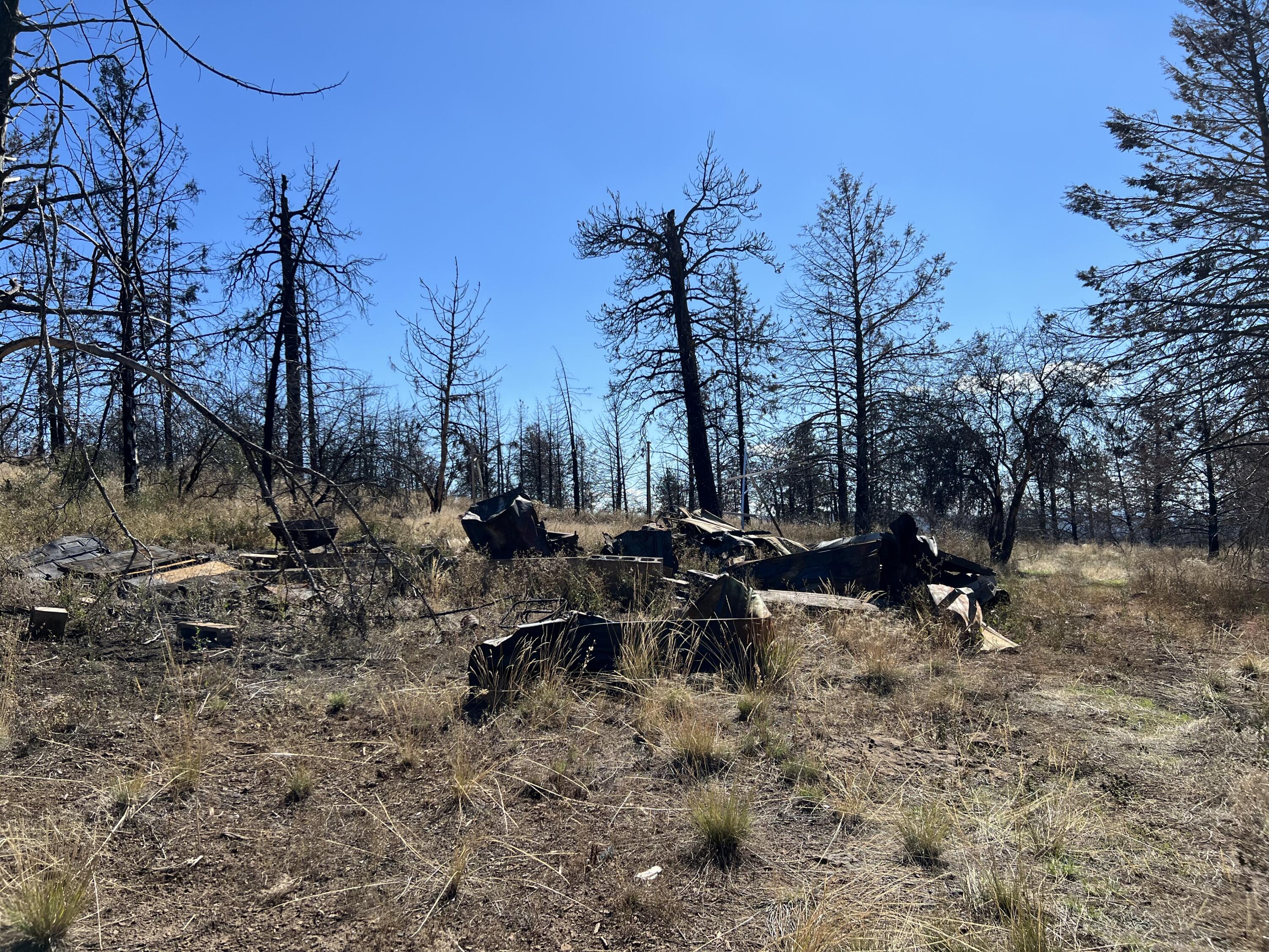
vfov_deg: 53.1
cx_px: 634
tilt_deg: +3.4
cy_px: 476
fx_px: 953
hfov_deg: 67.3
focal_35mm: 26
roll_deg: +2.5
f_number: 1.5
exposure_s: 1/4831
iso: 50
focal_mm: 5.7
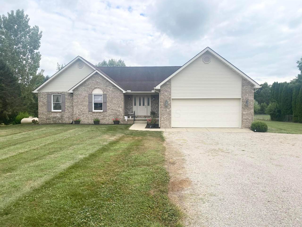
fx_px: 227
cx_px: 151
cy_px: 114
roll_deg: +0.0
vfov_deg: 53.1
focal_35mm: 26
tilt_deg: -2.1
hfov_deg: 67.3
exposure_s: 1/2890
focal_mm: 4.25
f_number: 1.8
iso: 32
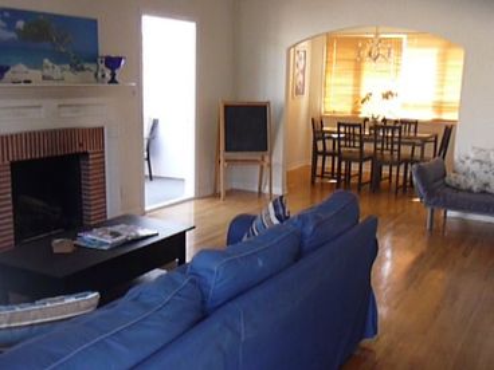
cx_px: 247
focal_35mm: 40
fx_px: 571
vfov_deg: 36.0
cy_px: 185
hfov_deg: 46.8
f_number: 3.9
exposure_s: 1/60
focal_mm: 6.7
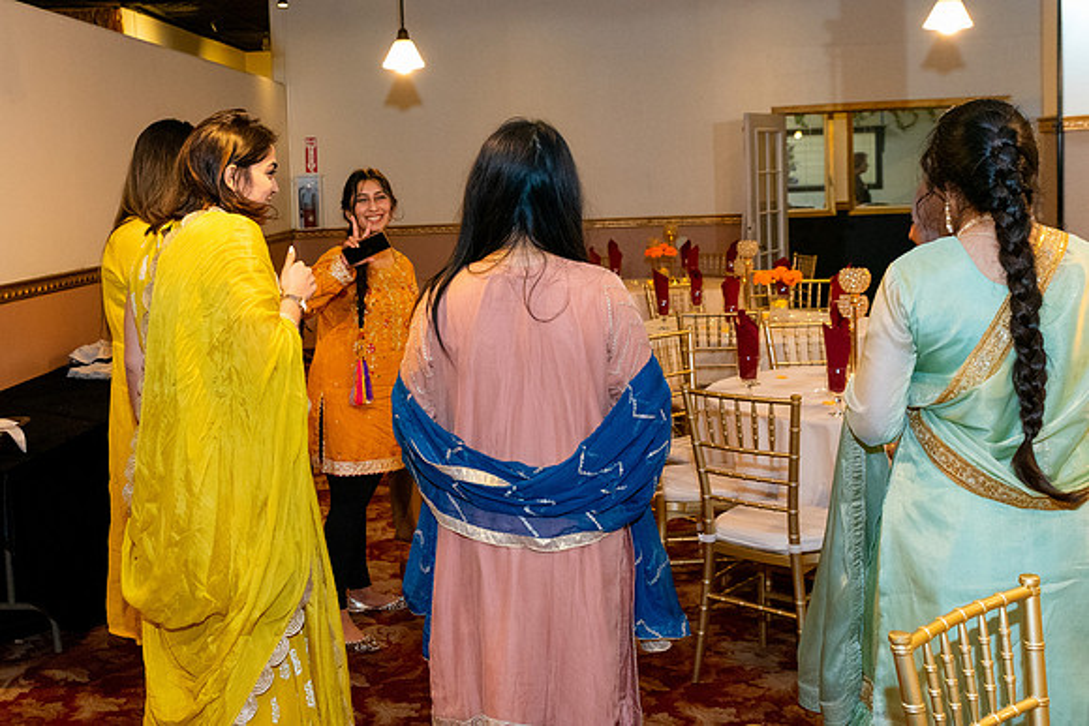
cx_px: 399
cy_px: 266
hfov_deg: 43.8
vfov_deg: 30.2
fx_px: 1341
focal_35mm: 44
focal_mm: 35
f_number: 5.6
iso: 4000
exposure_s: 1/125
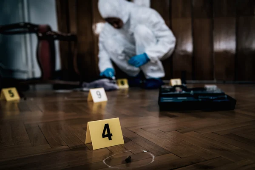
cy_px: 85
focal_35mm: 36
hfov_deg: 53.1
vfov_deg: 36.9
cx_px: 128
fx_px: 255
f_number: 3.2
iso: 125
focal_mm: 36
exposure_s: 1/160
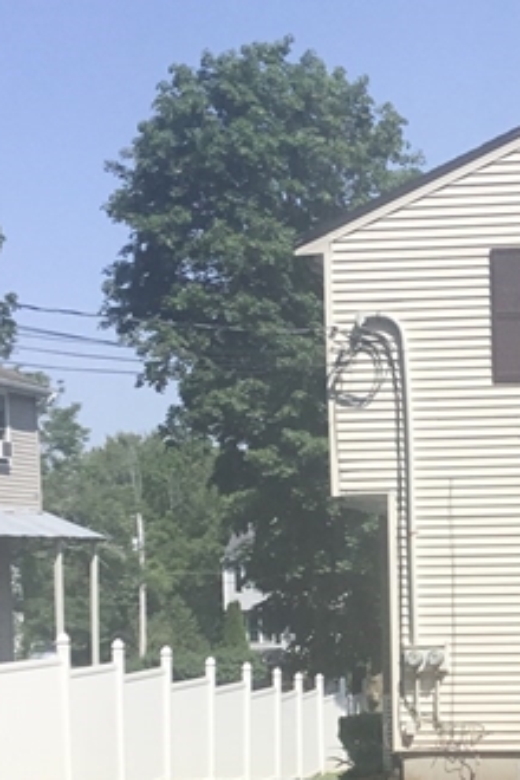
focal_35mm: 75
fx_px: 1625
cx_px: 607
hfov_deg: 17.4
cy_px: 643
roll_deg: +1.6
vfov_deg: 26.4
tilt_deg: -2.9
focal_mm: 3.3
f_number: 2.4
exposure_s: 1/1664
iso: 25
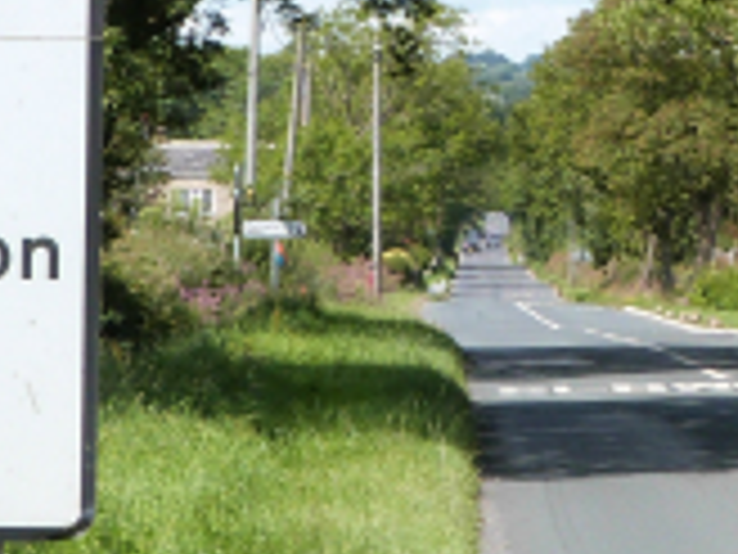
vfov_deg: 5.2
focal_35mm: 288
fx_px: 6140
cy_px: 155
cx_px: 531
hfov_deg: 6.9
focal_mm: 11.3
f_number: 5
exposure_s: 1/250
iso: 100
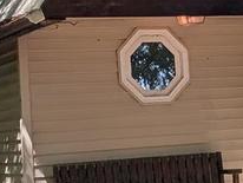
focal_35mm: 168
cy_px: 90
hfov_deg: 11.7
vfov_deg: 8.9
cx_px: 209
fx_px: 1181
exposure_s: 1/4184
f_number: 1.68
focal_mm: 6.9
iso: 25
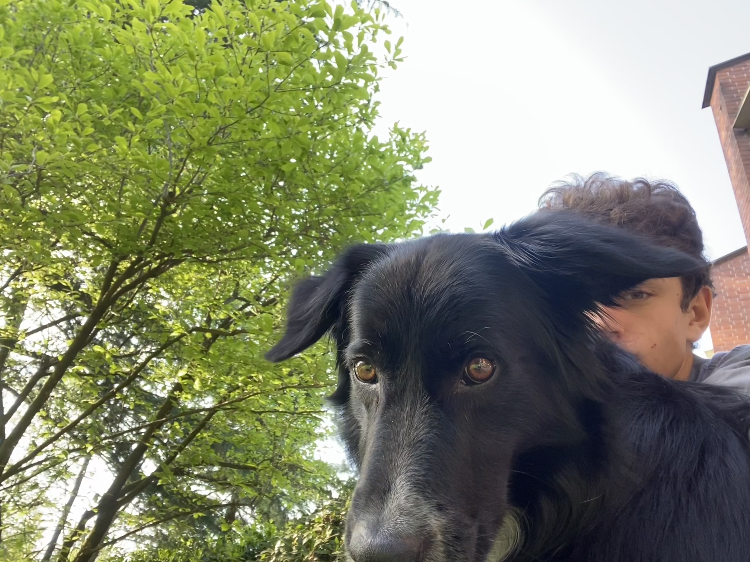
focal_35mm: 23
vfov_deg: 58.9
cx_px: 375
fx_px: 498
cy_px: 281
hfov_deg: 73.9
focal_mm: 2.71
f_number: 2.2
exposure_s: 1/92
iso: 100
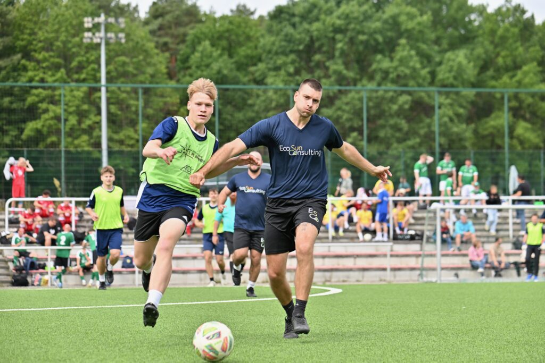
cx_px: 272
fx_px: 2120
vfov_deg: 9.8
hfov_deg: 14.7
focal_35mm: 140
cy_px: 182
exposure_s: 1/1600
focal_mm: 140
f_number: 5
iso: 500
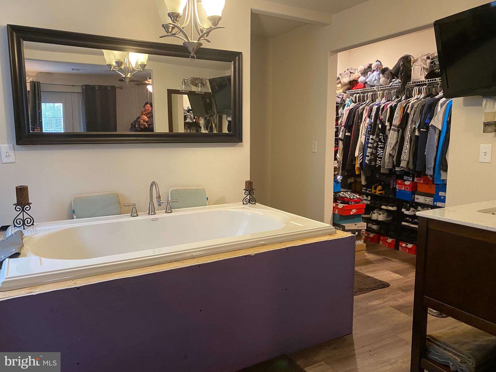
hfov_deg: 67.3
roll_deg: -1.2
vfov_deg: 53.1
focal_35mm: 26
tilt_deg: -4.9
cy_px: 186
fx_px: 373
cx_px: 248
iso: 400
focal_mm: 4.25
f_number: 1.8
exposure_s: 1/40
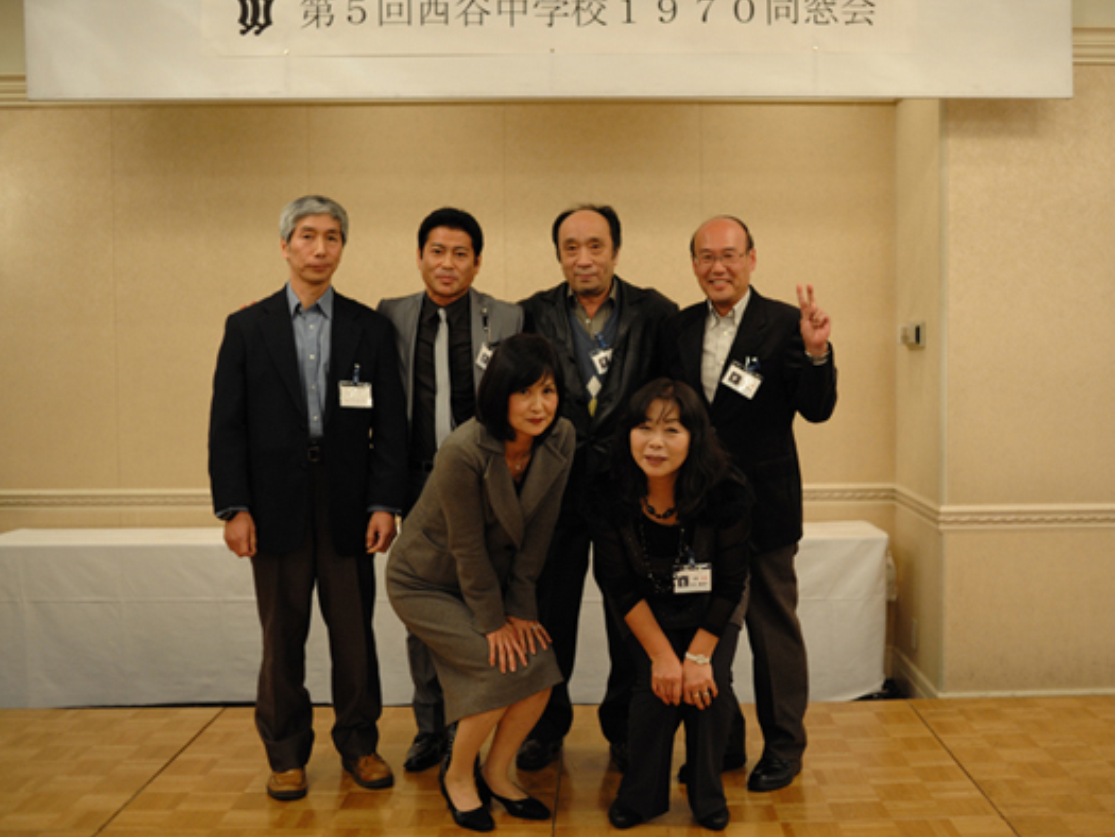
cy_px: 406
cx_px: 650
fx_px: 1321
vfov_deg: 35.1
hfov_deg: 45.6
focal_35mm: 41
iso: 1600
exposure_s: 1/100
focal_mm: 35
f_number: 2.8
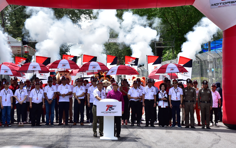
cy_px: 54
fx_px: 579
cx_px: 94
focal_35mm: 90
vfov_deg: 14.5
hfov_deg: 23.0
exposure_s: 1/320
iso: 400
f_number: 9
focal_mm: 66
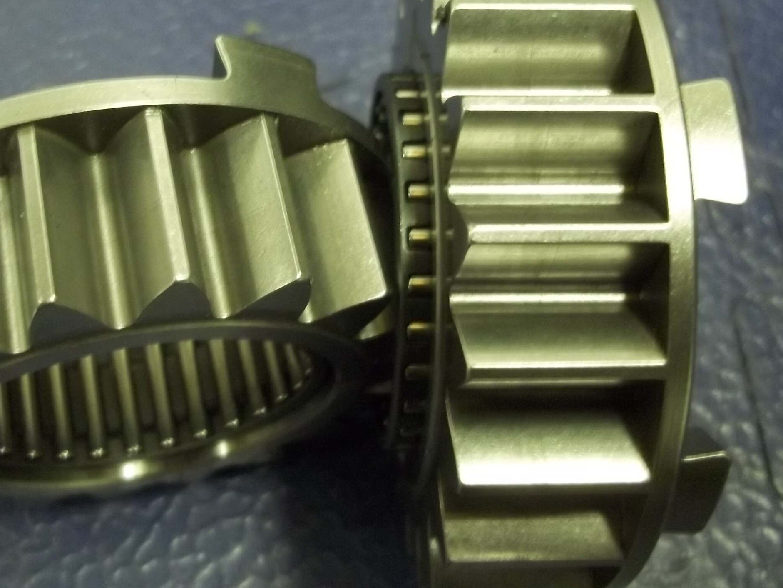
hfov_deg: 38.6
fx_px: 1108
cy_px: 214
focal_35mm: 49
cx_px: 281
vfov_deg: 29.5
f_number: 3.1
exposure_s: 1/8
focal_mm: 6.5
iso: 271
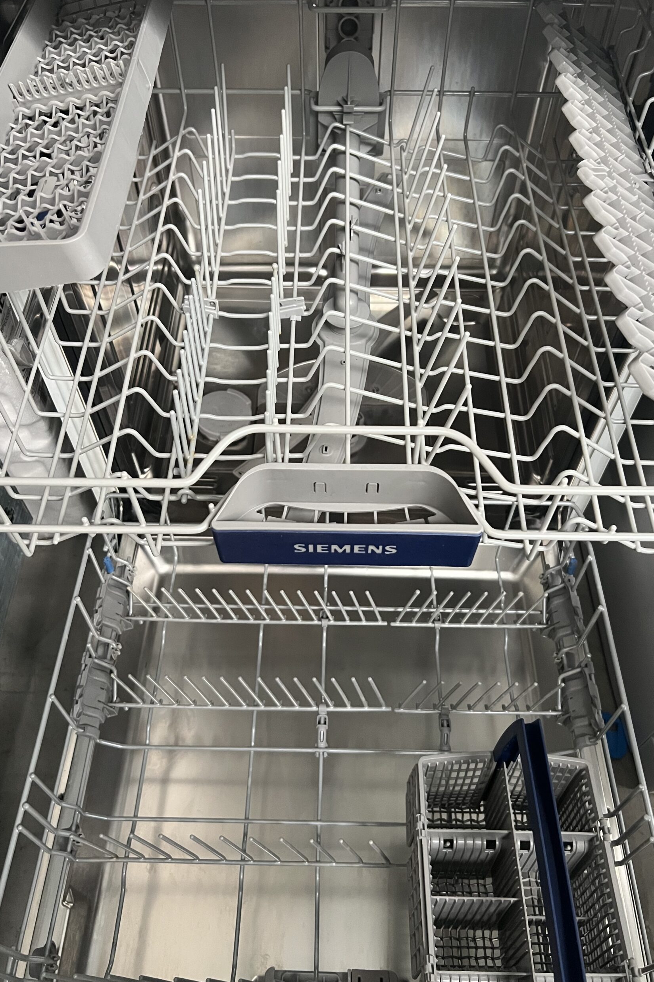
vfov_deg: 65.5
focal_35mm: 28
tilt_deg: -54.5
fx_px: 763
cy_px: 485
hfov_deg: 46.4
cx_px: 323
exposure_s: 1/56
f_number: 1.5
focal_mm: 5.7
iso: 500
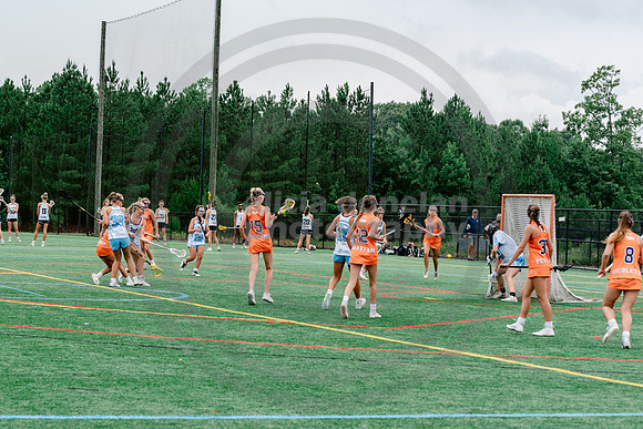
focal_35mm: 110
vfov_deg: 12.4
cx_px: 211
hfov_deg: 18.5
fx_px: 1970
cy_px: 214
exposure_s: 1/400
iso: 250
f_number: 5
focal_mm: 82
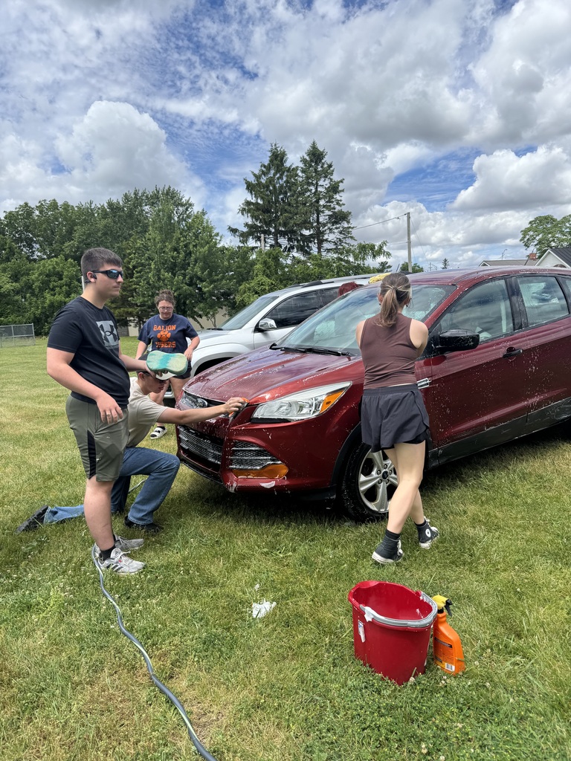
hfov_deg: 56.8
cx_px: 286
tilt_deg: -9.3
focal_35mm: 24
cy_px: 380
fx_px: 528
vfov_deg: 71.6
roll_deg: +1.4
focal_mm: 6.76
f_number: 1.78
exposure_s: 1/3597
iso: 80
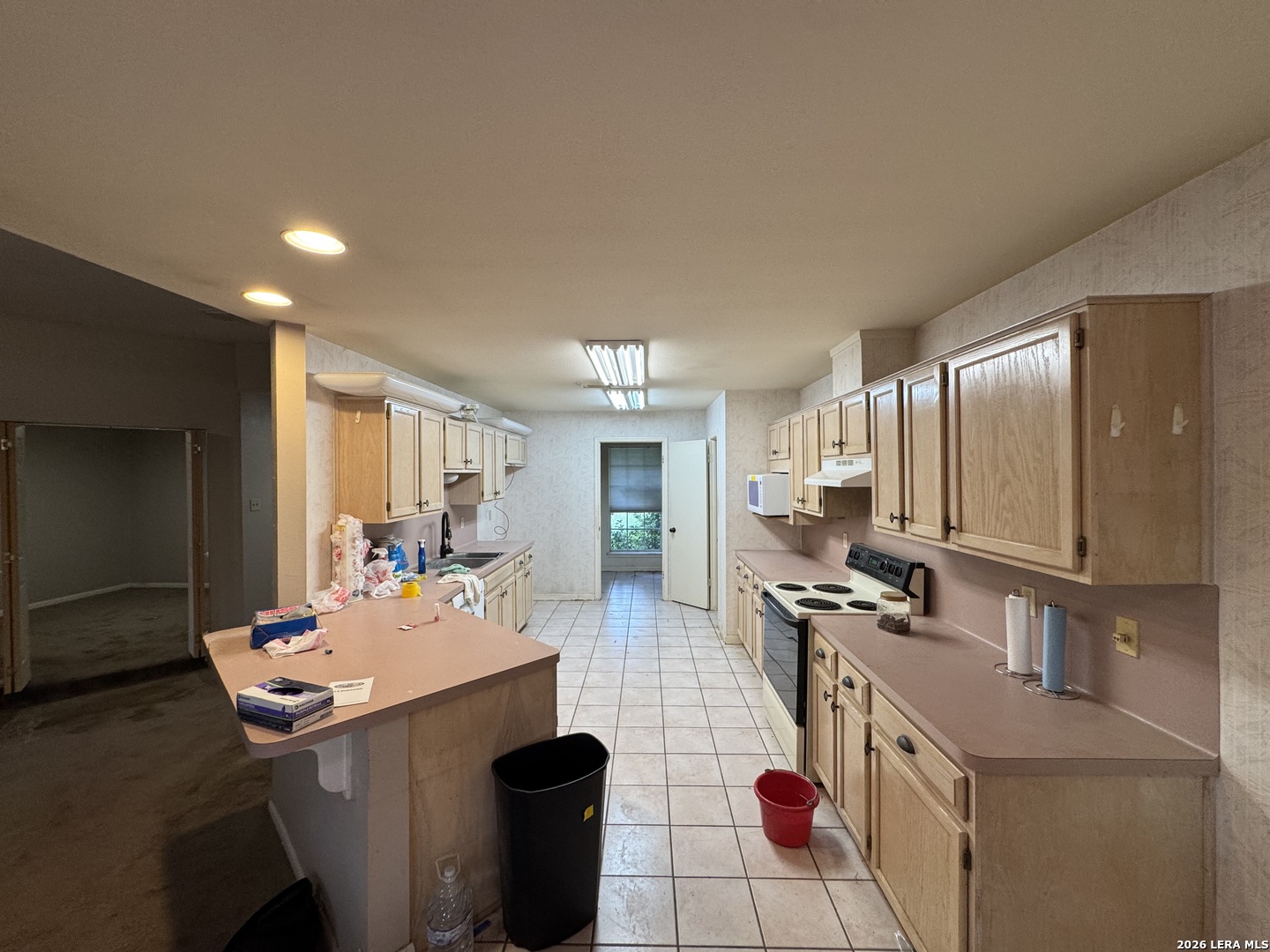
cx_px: 635
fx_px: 514
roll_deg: +0.5
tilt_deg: -1.1
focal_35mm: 14
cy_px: 476
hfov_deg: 102.1
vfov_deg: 85.7
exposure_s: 1/120
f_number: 2.2
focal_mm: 2.22
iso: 160
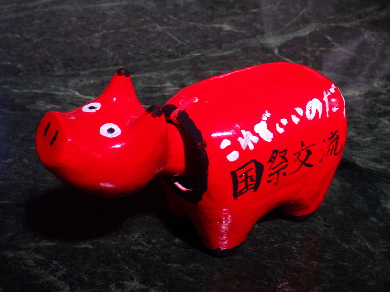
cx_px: 195
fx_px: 575
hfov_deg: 37.5
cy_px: 146
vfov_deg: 28.6
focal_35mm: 51
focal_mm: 9.1
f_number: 4.4
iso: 160
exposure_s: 1/60
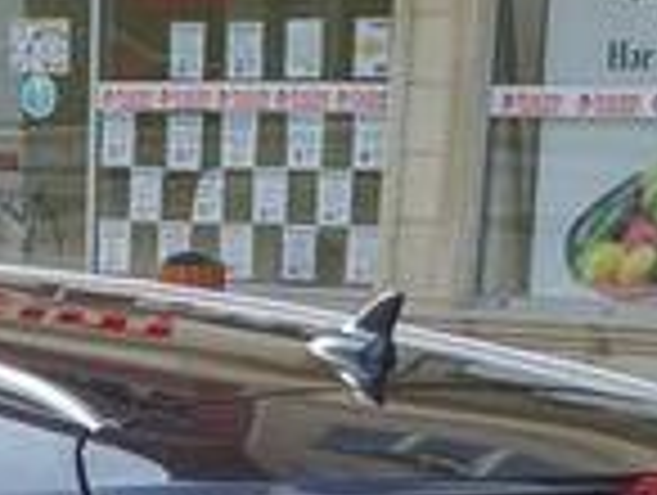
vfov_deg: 10.9
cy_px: 1064
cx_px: -81
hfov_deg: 15.7
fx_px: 2319
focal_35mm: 122
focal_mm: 4.75
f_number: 2.2
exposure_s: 1/817
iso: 50
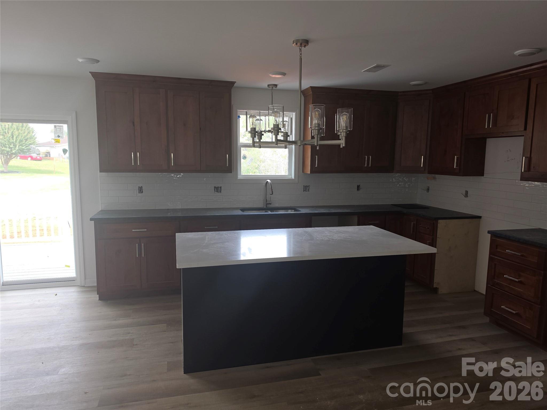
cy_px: 205
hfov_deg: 73.9
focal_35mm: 23
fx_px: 363
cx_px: 274
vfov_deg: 58.9
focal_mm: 6.5
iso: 25
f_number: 1.4
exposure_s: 1/60
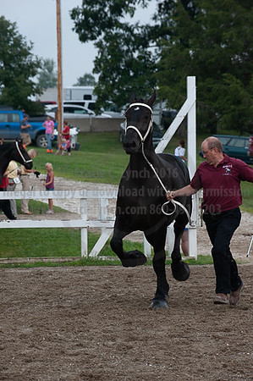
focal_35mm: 200
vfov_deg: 10.3
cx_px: 126
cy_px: 190
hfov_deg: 6.9
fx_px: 2113
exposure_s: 1/1600
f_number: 5.6
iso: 1000
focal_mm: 200
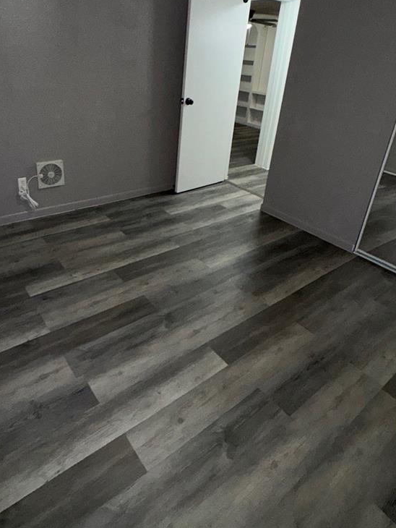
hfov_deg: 58.7
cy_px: 205
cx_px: 172
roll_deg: -5.0
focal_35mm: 23
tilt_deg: -23.6
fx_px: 351
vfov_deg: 72.9
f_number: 2.2
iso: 125
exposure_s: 1/60
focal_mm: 2.22
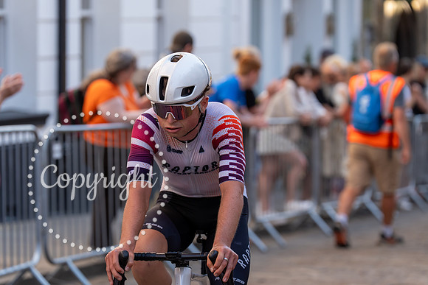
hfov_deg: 12.9
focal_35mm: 159
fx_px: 1891
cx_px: 214
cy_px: 142
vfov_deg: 8.6
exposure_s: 1/1000
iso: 640
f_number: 4
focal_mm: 159
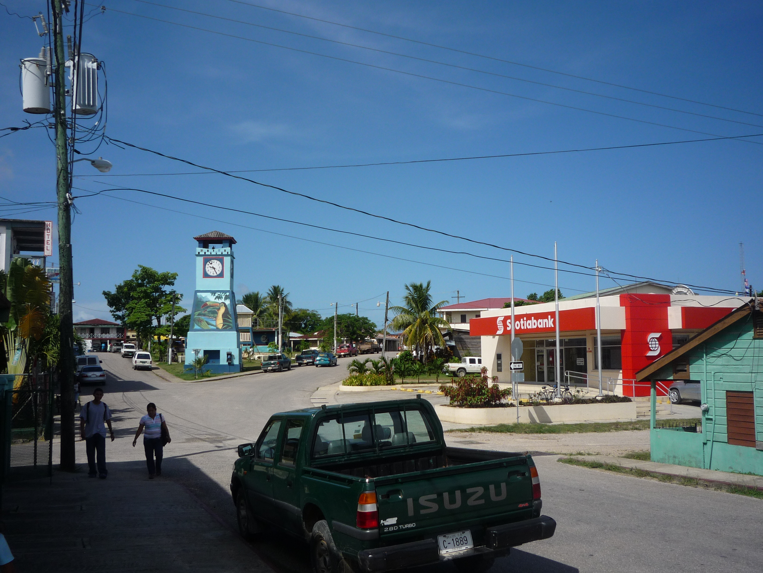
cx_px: 382
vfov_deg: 39.7
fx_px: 794
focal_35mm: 36
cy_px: 286
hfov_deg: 51.4
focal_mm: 5.8
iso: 100
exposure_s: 1/800
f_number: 5.6
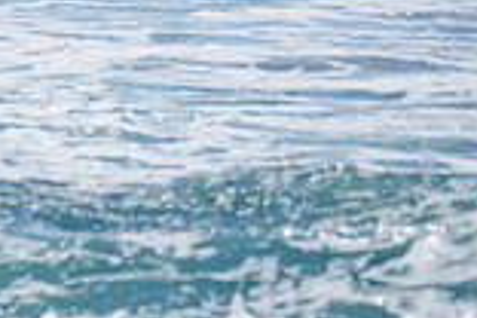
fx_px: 30234
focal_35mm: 2282
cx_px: -145
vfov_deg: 0.6
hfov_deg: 0.9
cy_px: -305
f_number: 5.6
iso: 110
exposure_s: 1/2000
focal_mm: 500
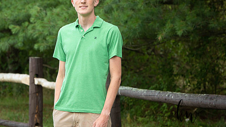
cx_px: 90
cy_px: 49
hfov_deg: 13.0
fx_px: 989
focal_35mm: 165
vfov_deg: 7.4
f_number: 6.3
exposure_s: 1/200
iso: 500
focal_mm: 125
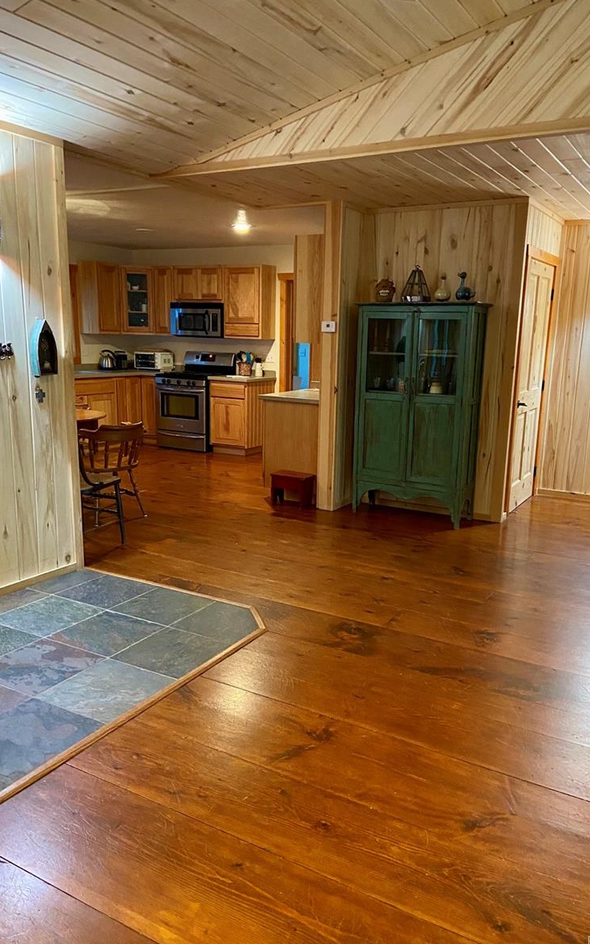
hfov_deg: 44.5
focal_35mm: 28
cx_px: 299
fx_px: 720
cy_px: 472
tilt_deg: -11.5
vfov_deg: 66.5
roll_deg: -1.2
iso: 640
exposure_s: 1/30
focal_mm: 4.25
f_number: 1.8
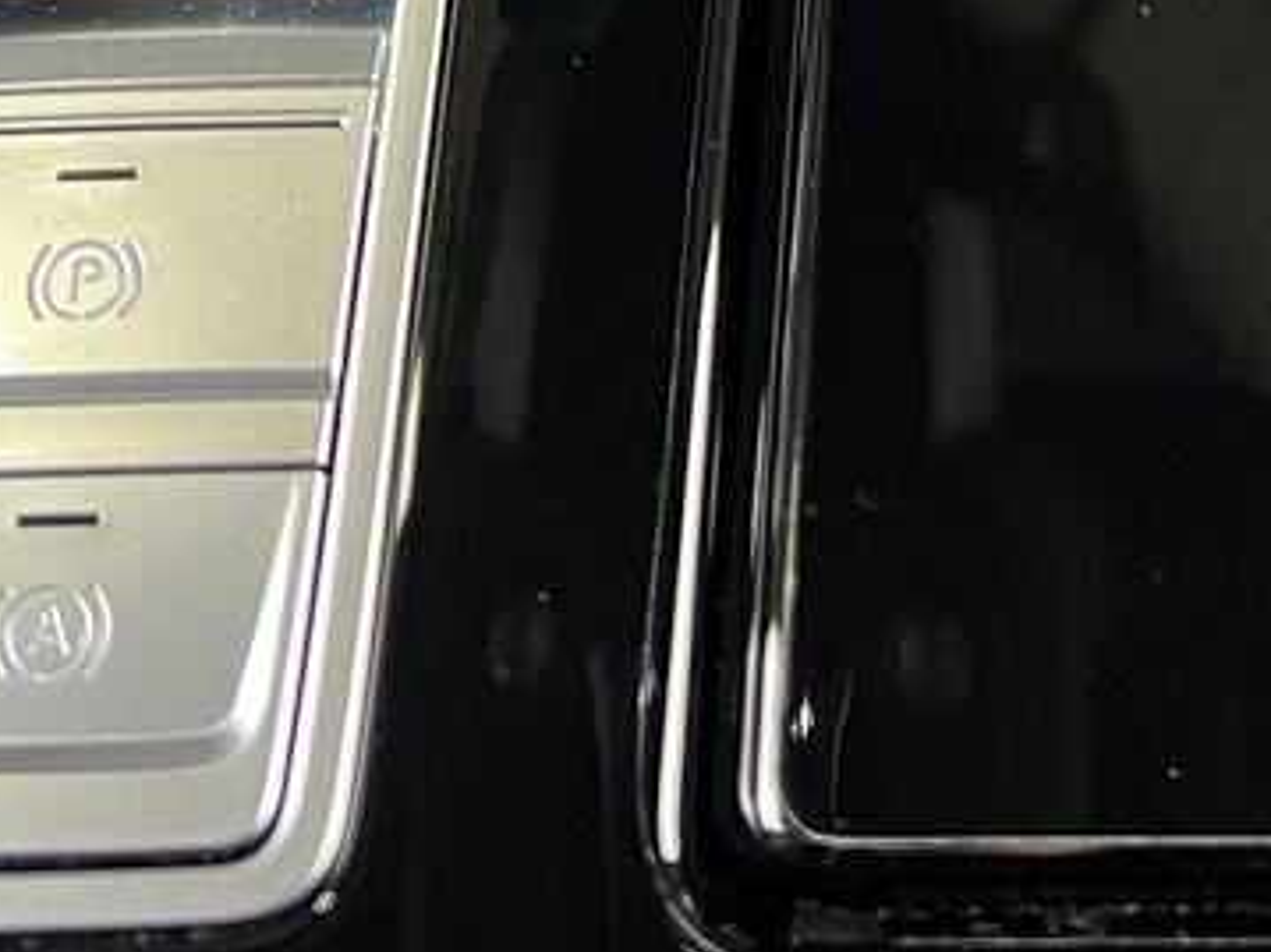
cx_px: 793
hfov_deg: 22.5
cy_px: -541
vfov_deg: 15.4
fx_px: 3193
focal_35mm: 87
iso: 400
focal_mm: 5.7
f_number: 1.5
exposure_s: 1/50
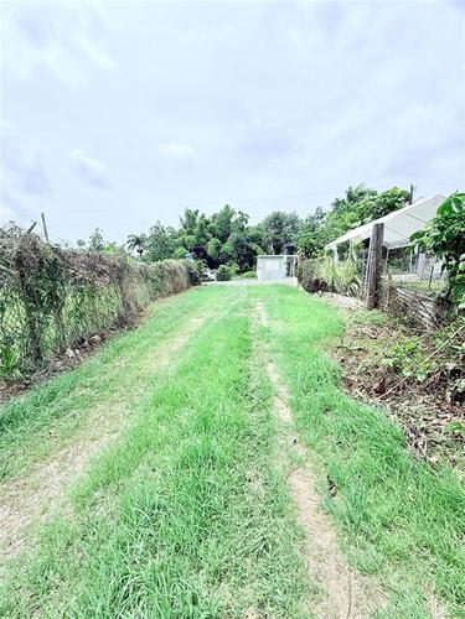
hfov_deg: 85.7
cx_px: 232
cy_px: 310
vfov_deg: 102.1
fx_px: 251
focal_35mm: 14
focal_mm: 2.22
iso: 50
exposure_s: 1/2165
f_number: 2.2
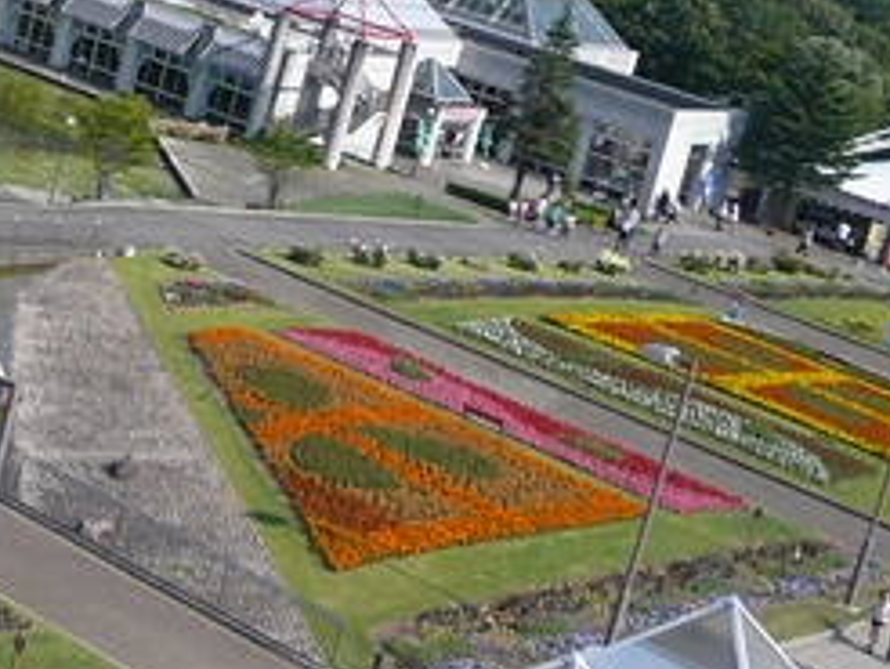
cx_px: -159
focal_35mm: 91
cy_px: 40
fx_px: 2342
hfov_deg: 20.2
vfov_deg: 16.0
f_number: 8
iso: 100
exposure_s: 1/200
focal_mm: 4.6
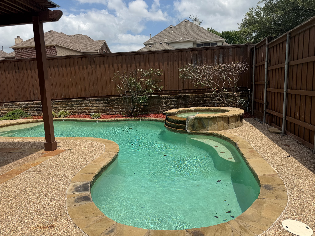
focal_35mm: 24
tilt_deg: -7.1
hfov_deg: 71.6
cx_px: 158
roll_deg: +3.3
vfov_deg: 56.8
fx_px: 218
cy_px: 118
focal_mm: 6.76
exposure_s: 1/8130
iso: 80
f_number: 1.78
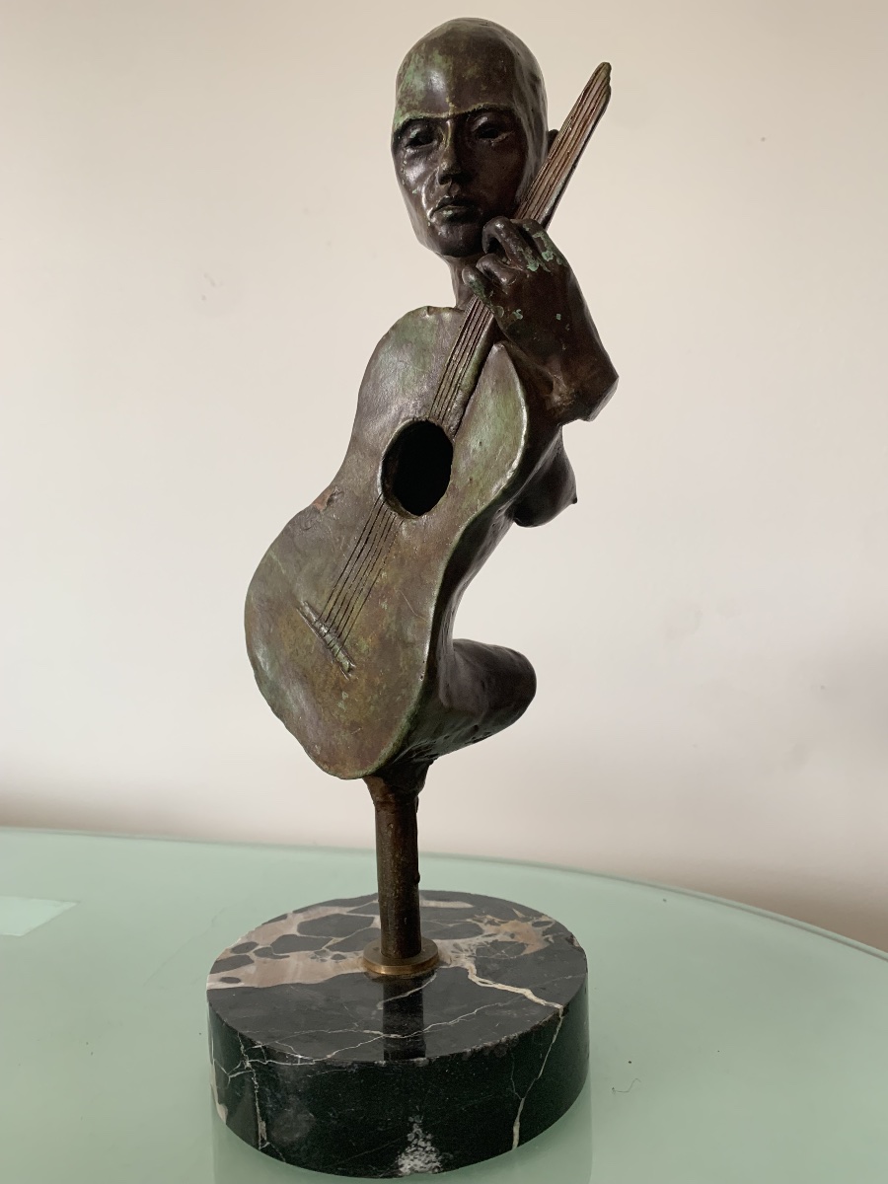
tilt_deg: -2.6
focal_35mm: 26
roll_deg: +0.3
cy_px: 592
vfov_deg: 67.3
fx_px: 889
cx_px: 444
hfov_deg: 53.1
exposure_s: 1/67
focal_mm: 4.25
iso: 100
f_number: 1.8
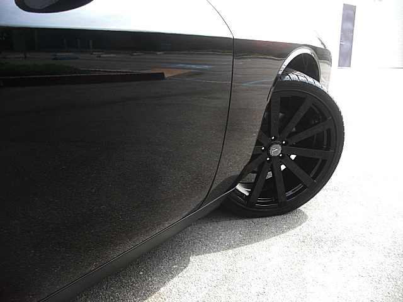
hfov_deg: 51.4
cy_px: 151
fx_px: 419
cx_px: 202
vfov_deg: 39.7
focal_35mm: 36
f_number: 2.8
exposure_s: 1/160
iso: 50
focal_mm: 6.3
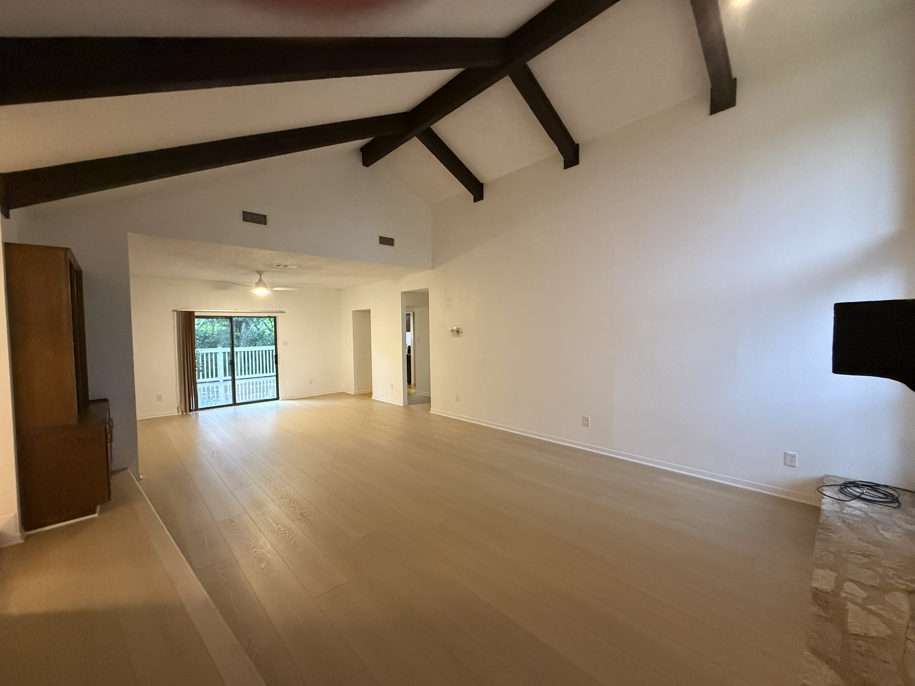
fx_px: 370
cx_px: 458
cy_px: 343
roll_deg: +1.2
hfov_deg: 102.1
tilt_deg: -1.8
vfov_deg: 85.7
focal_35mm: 14
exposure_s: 1/60
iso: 800
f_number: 2.2
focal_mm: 2.22
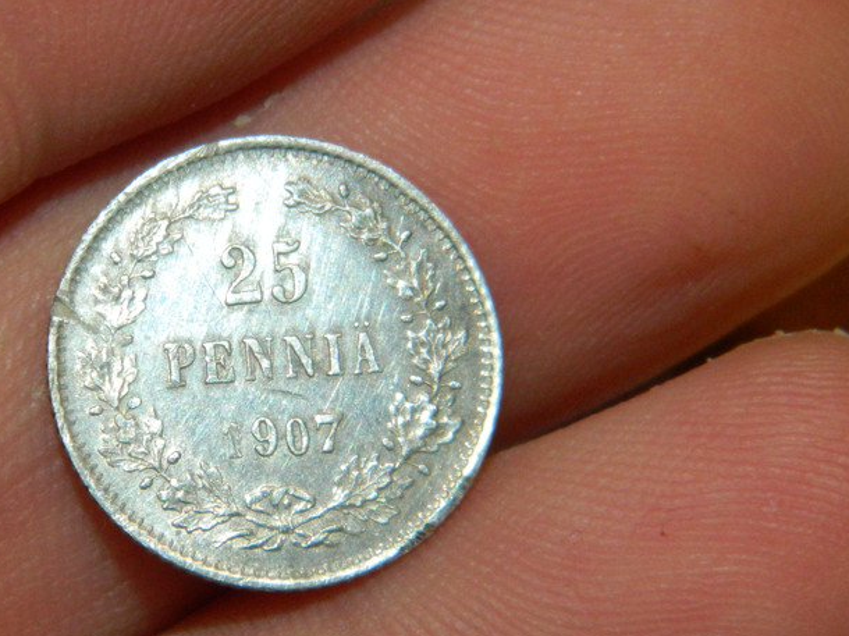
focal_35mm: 147
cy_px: 399
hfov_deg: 13.4
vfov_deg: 10.1
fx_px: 3604
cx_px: 236
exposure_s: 1/50
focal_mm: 15.1
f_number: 11.9
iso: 200
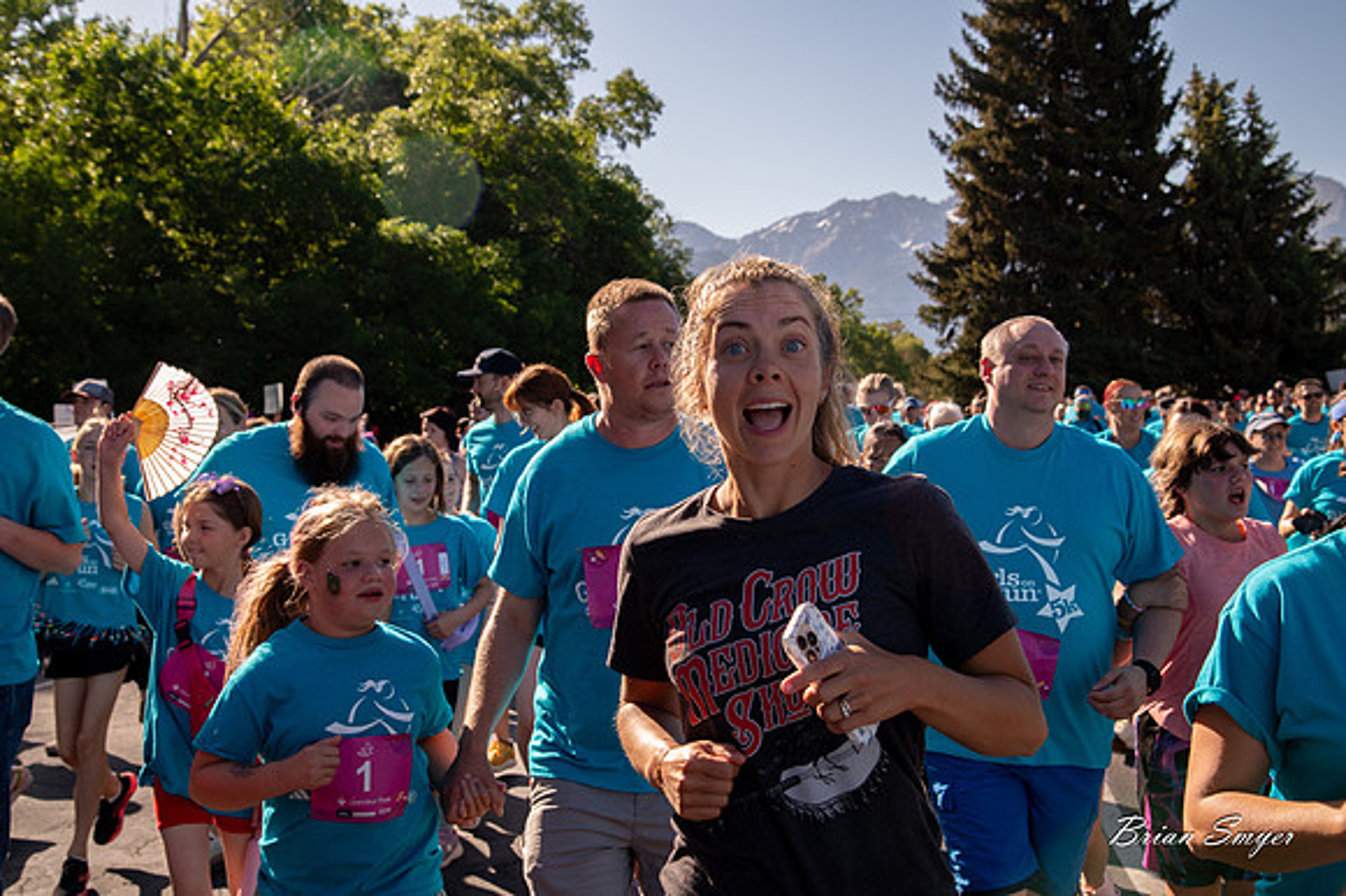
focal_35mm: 48
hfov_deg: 41.1
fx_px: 1794
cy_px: 448
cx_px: 673
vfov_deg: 28.0
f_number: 8
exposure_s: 1/1000
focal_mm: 48
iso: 800
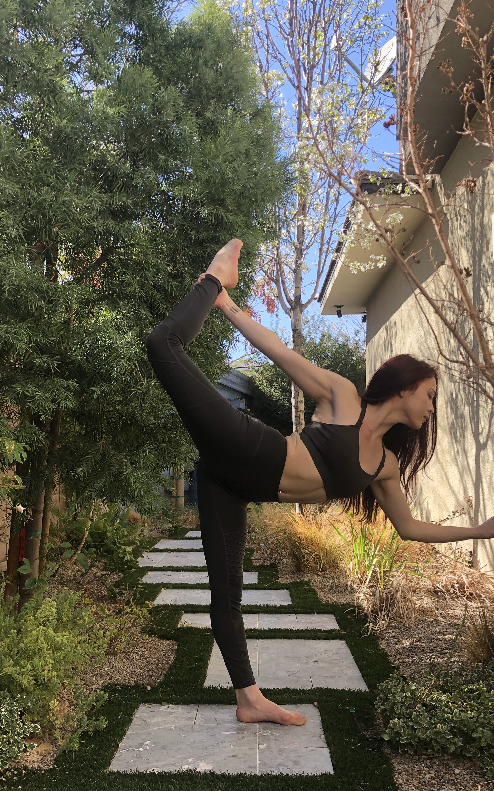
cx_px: 240
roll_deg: -0.2
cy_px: 463
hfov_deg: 35.3
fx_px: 775
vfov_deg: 53.7
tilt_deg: +0.8
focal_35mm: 36
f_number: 1.8
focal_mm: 4
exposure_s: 1/363
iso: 20
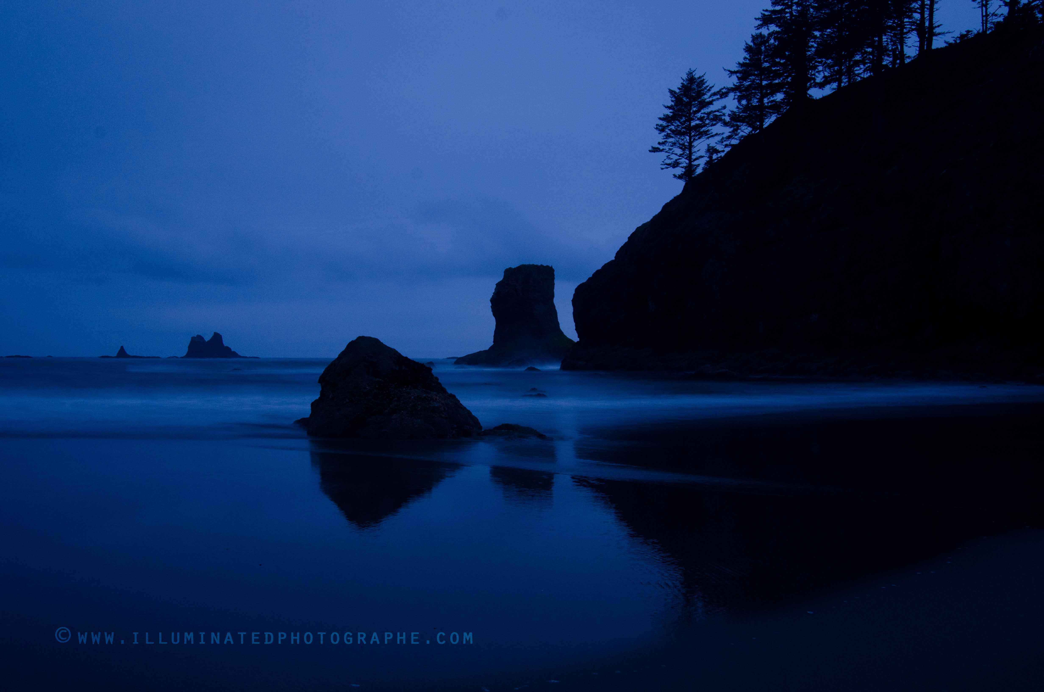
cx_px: 522
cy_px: 346
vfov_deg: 36.7
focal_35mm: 36
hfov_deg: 53.2
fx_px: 1042
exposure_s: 15
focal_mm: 24
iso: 640
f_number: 16
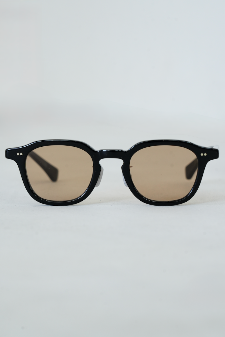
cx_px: 112
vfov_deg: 19.6
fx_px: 974
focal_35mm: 104
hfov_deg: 13.2
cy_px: 168
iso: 1000
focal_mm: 104
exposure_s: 1/30
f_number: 8
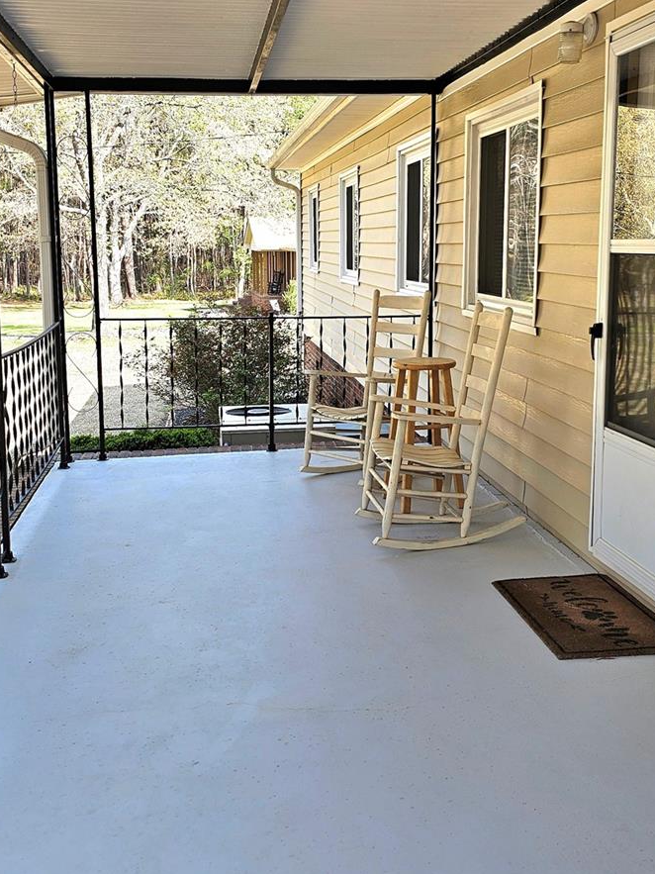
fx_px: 1009
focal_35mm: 40
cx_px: 368
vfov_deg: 46.7
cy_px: 379
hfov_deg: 35.9
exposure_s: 1/182
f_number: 1.7
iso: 12
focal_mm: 6.3
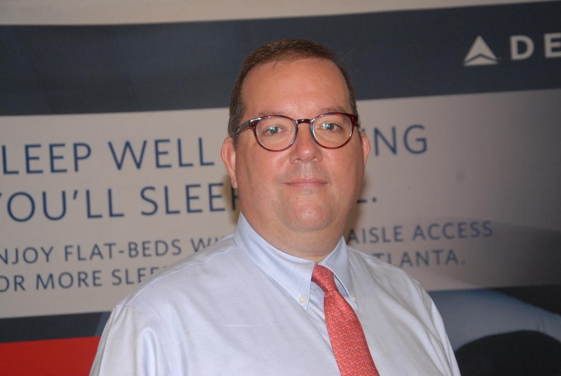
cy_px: 188
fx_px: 1358
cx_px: 280
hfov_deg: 23.3
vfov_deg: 15.8
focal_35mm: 87
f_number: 5.6
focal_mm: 58
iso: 640
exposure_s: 1/50
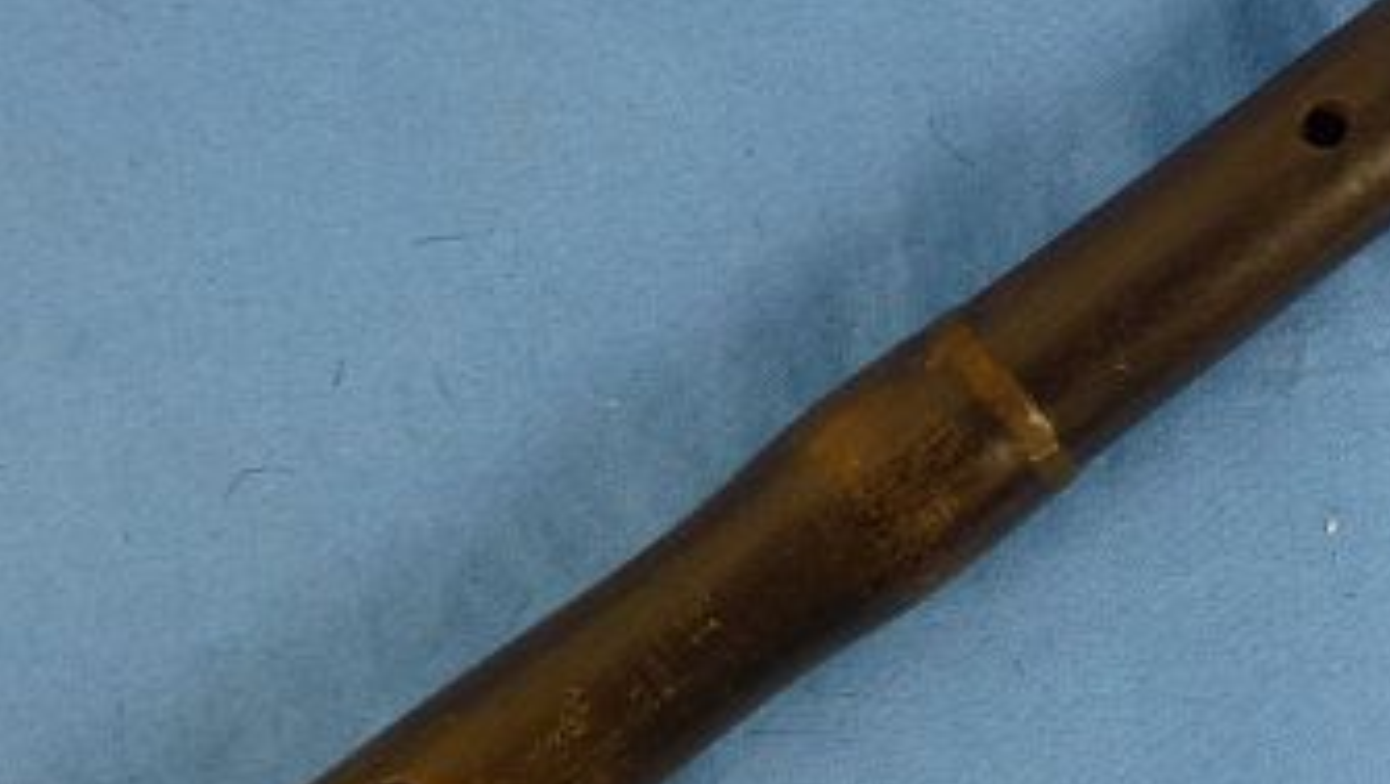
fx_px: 2877
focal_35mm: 78
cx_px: 1191
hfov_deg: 26.4
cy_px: 344
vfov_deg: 15.5
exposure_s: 1/60
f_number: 3.5
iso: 200
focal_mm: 5.4
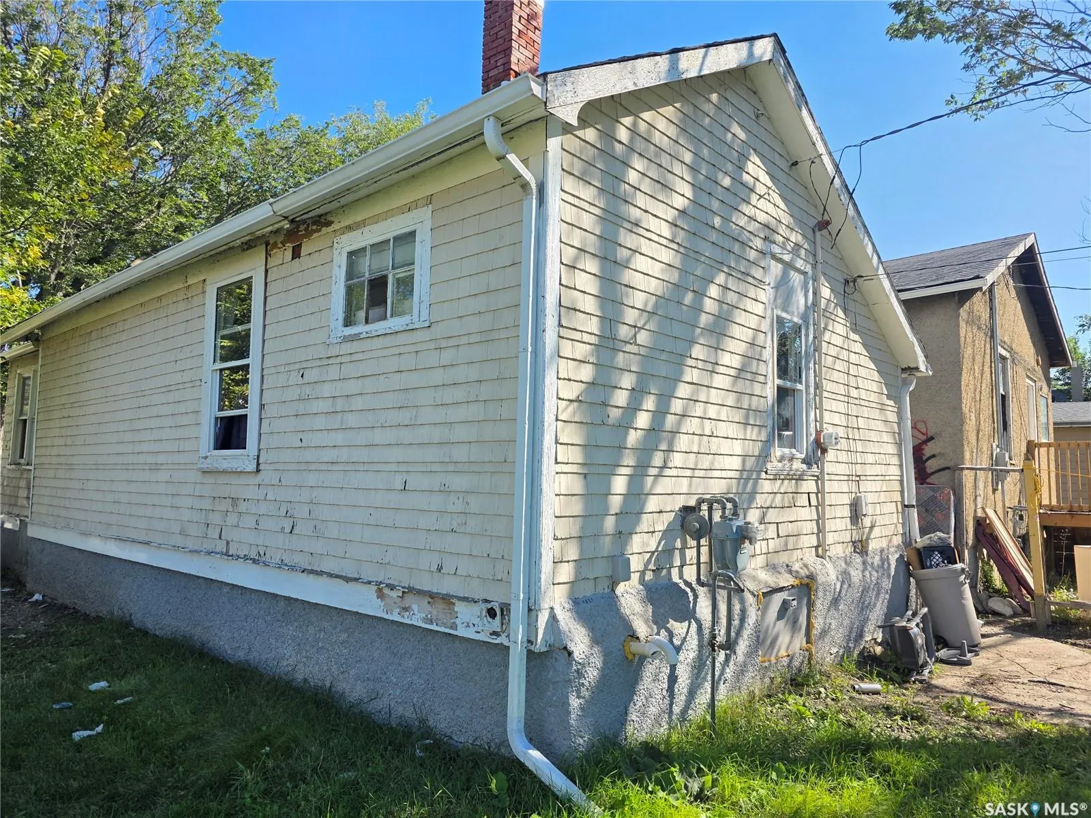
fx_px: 725
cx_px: 546
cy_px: 409
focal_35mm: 23
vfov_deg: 58.9
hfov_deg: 73.9
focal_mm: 6.3
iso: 80
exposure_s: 1/2483
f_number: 1.7
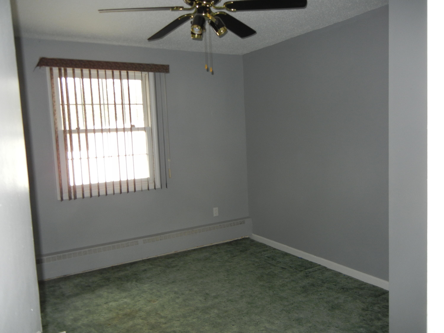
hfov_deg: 60.0
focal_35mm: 30
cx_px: 222
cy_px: 166
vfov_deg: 46.8
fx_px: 385
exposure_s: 1/30
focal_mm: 5.4
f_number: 3.5
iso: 200
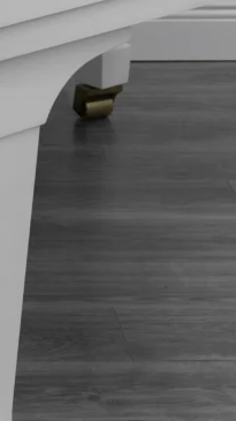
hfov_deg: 6.1
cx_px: -251
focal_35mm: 193
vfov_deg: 10.7
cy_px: -250
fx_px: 2150
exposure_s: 1/8
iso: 100
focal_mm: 35
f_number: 5.6
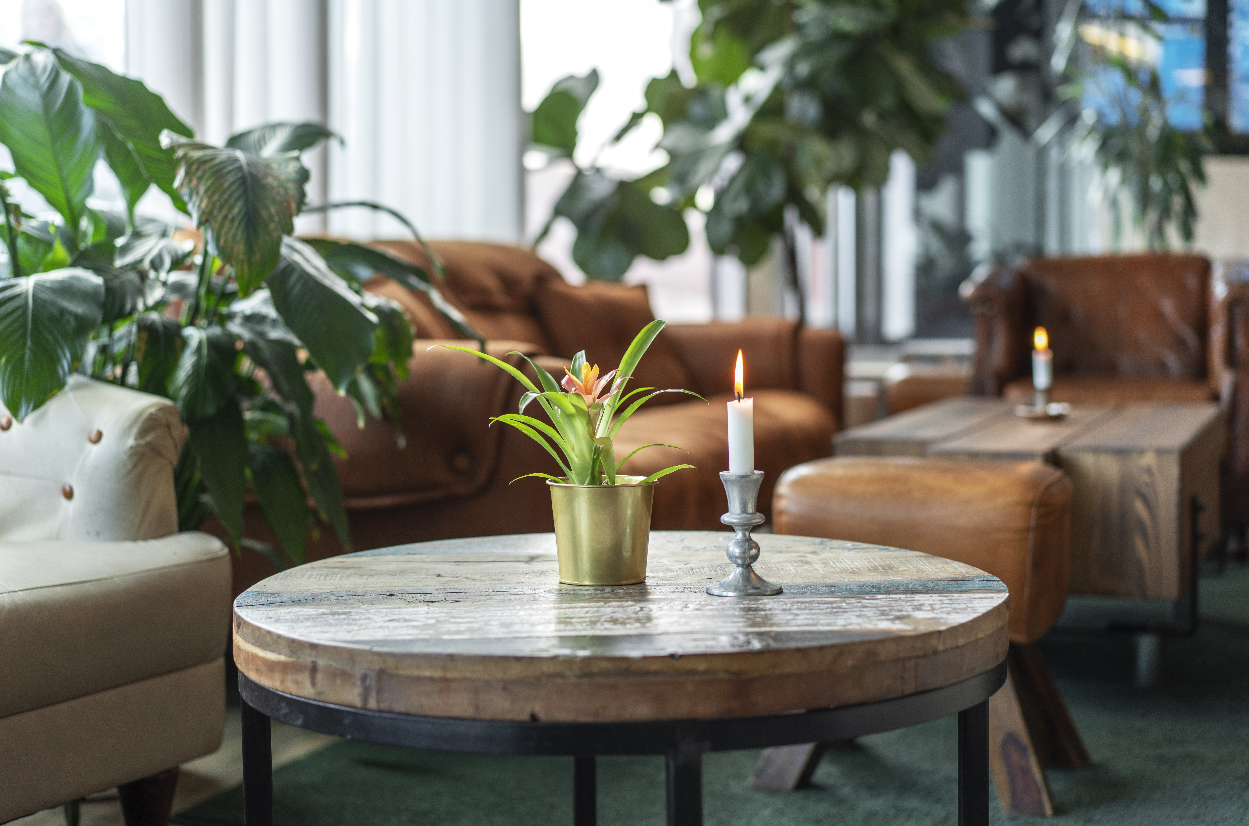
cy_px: 413
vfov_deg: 24.5
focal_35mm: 55
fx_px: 1904
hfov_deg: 36.3
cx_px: 624
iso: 200
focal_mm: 55
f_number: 2.5
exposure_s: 1/80
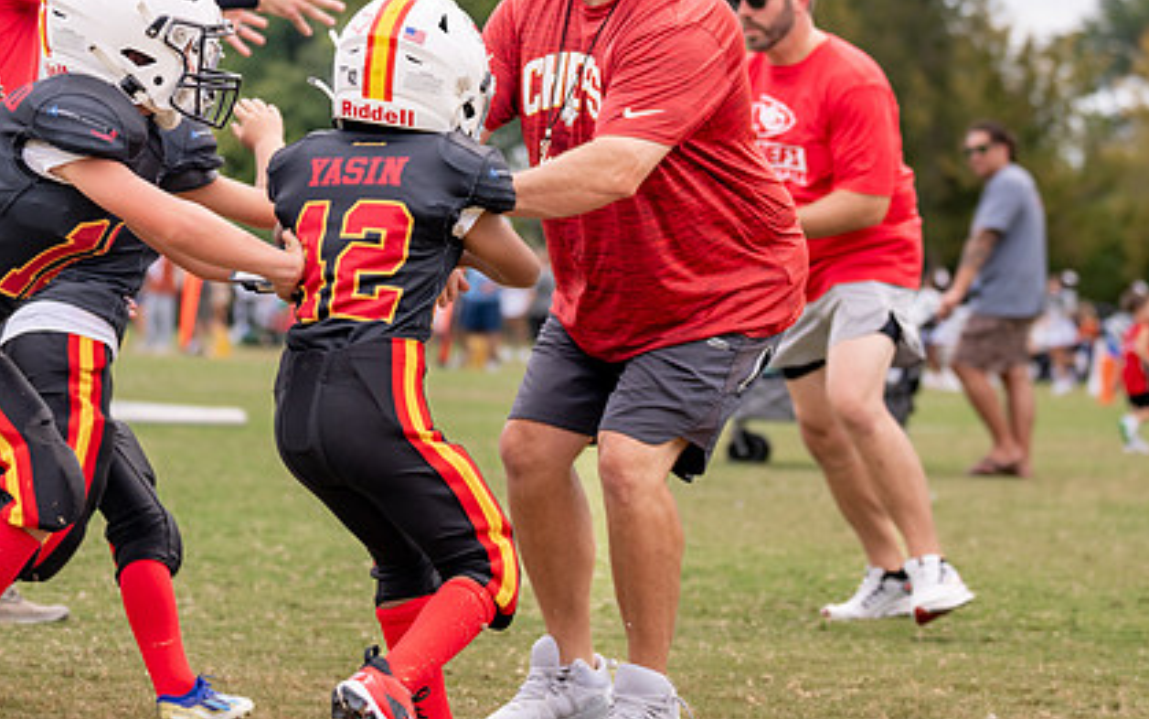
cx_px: 545
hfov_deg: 15.0
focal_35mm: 139
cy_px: 166
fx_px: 4353
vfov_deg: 9.4
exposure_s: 1/1000
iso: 100
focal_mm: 74
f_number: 2.8
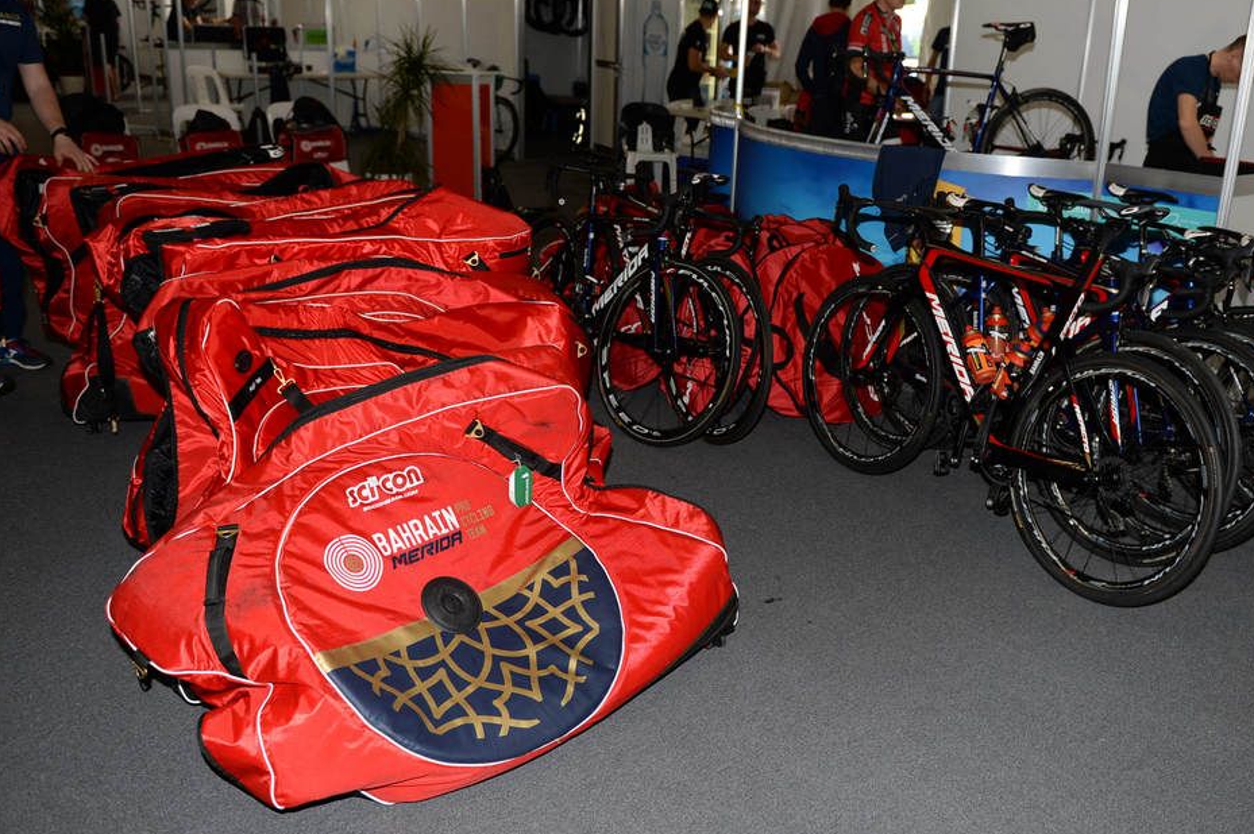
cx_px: 719
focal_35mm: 31
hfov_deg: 60.0
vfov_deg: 42.2
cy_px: 378
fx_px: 1079
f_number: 2.8
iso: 200
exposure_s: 1/250
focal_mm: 24
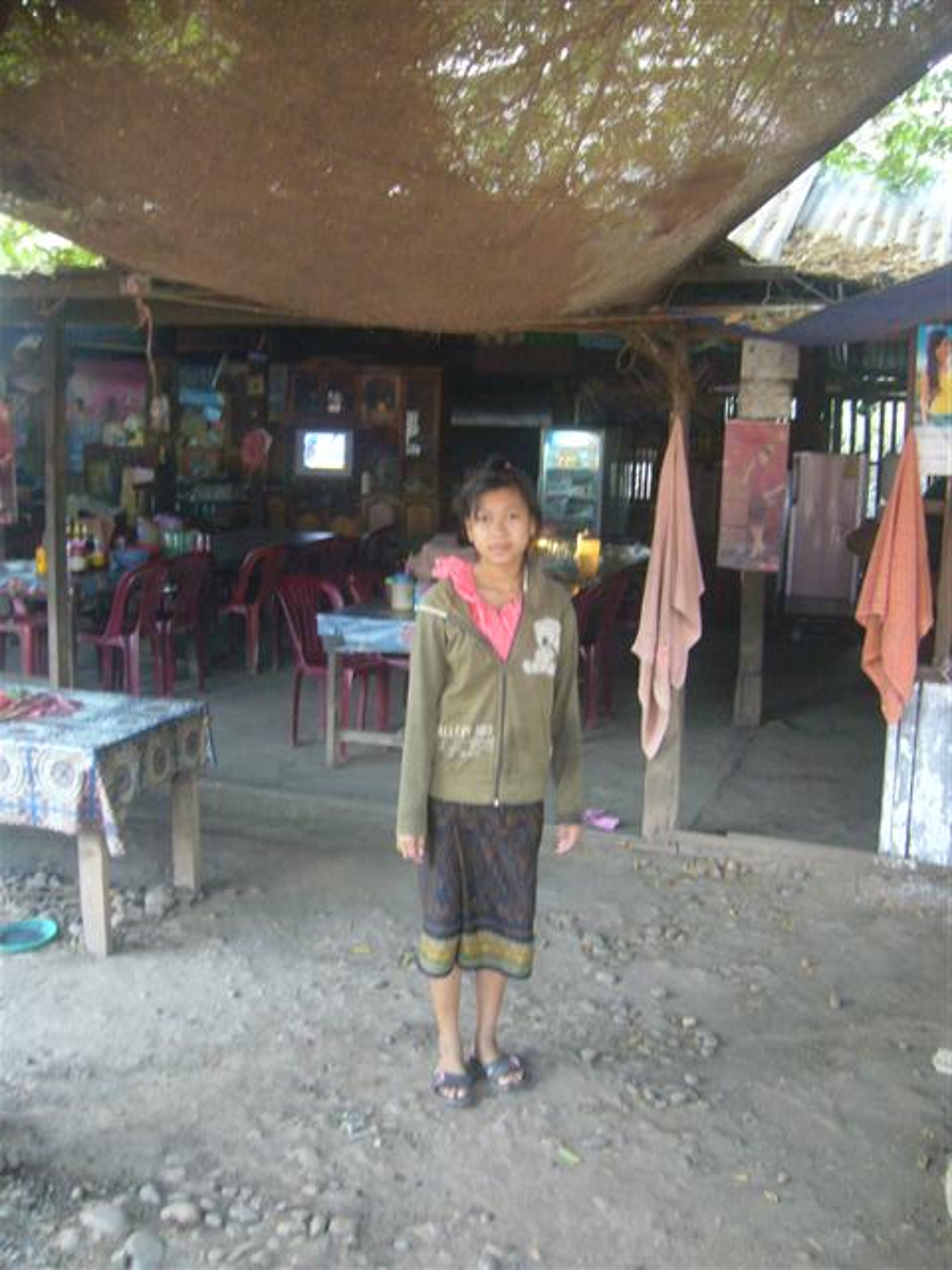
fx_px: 1283
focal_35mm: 35
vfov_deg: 52.6
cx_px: 476
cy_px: 635
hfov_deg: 40.7
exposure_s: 1/8
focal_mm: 5.8
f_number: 2.8
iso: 200
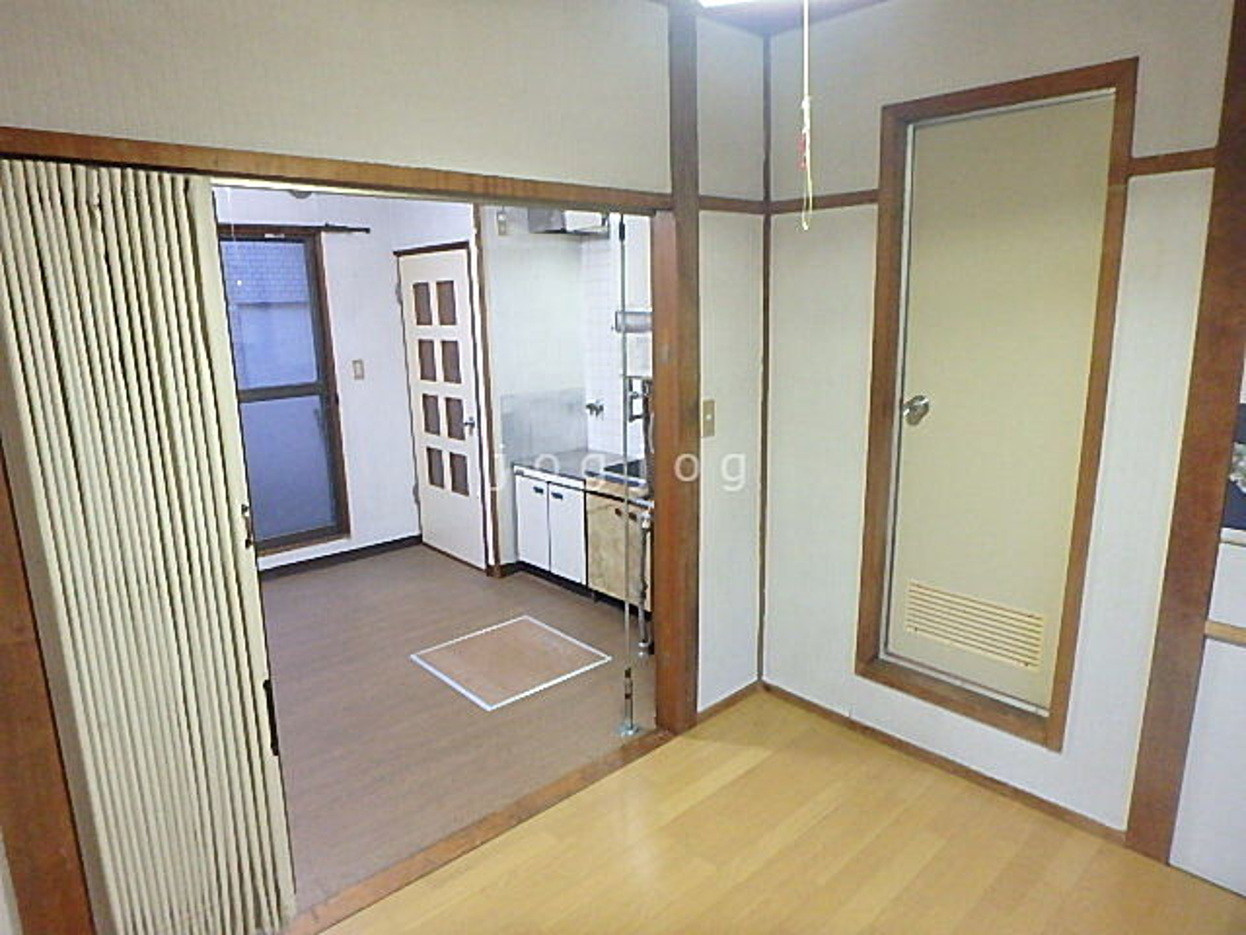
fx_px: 756
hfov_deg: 79.0
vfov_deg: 63.4
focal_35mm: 21
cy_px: 468
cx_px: 623
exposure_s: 1/13
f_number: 3.5
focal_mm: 3.7
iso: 800
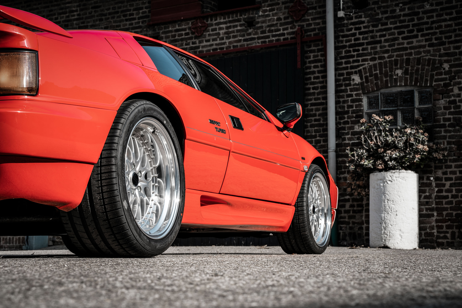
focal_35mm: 75
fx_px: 962
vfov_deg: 18.2
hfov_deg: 27.0
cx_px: 231
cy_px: 154
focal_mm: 75
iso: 100
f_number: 11
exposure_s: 1/125
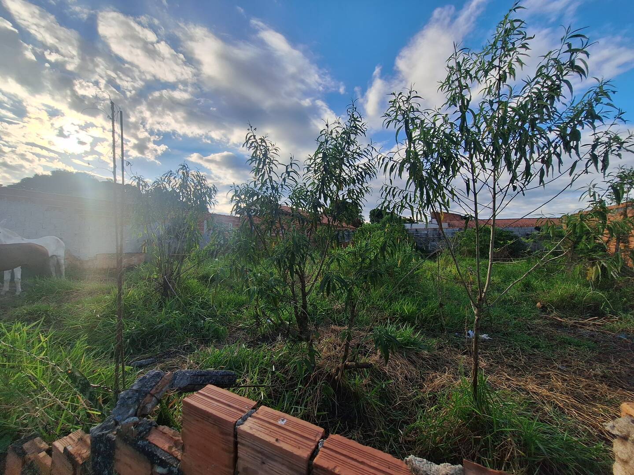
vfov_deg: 89.9
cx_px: 317
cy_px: 238
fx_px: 238
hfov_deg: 106.2
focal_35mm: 13
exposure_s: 1/1792
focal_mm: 1.74
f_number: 2.2
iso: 40
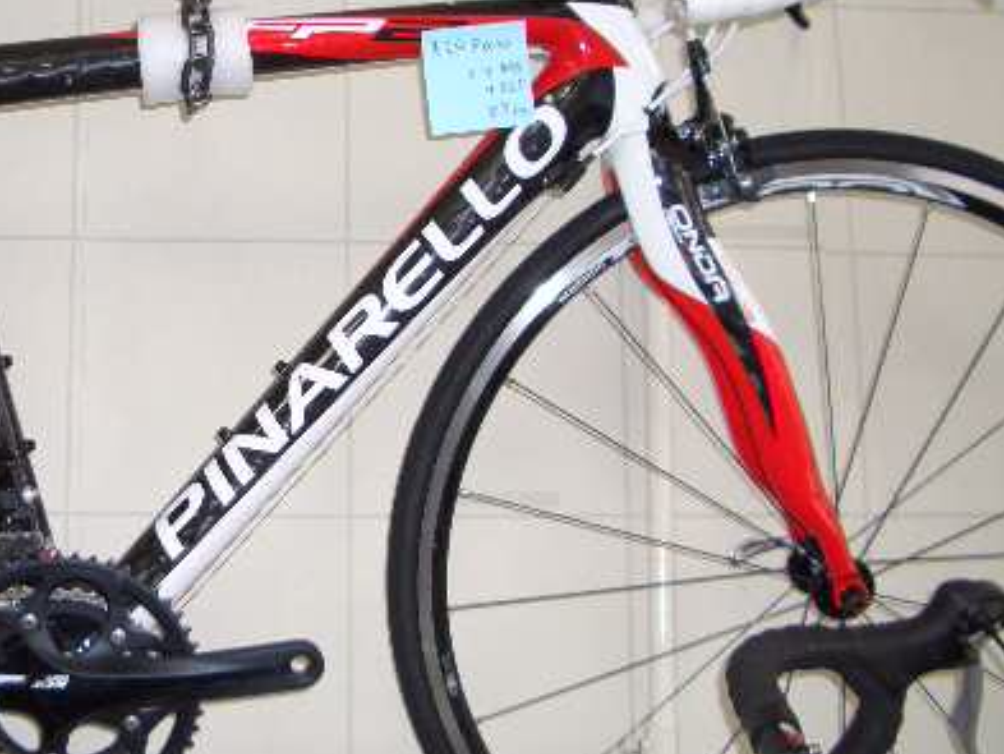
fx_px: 1654
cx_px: 232
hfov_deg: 33.0
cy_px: 263
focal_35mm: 57
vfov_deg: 25.6
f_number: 2.6
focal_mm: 5.8
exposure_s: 1/60
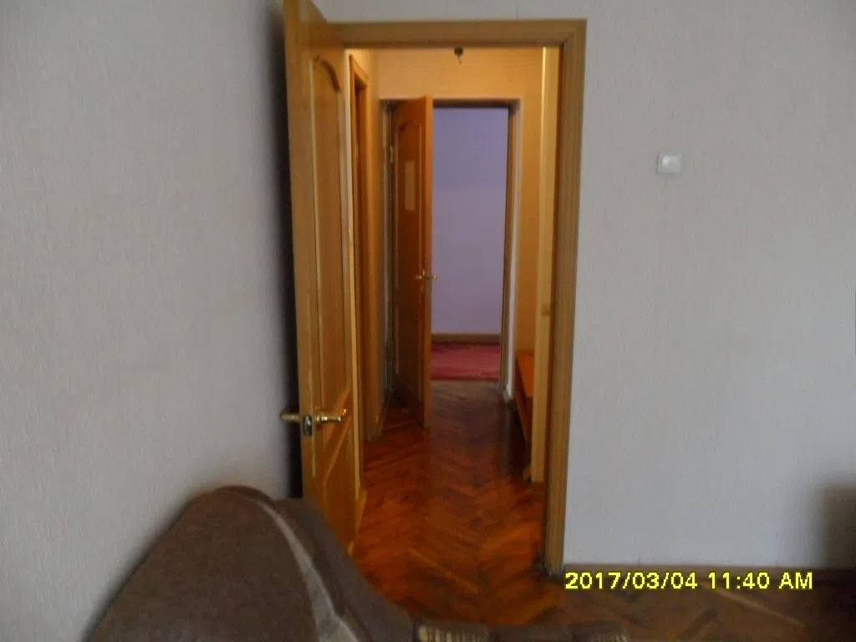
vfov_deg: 51.4
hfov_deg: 65.3
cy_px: 321
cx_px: 428
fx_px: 668
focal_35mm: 27
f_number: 3.5
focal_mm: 4.9
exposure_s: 1/15
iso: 480
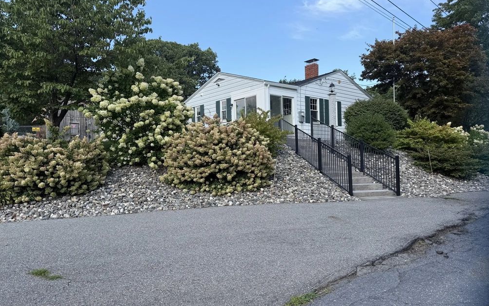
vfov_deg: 47.6
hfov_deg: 70.4
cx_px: 249
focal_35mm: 26
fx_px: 346
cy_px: 151
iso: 80
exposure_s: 1/1812
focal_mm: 6.76
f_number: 1.78
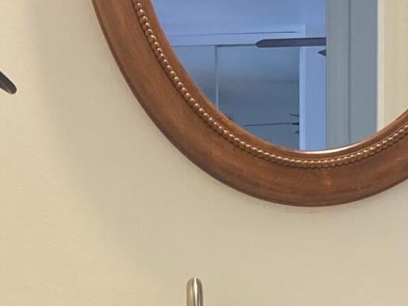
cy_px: 461
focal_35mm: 131
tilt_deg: -5.4
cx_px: 162
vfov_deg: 10.9
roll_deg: +1.7
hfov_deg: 15.0
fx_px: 1544
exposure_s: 1/60
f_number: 1.8
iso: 80
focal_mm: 4.25
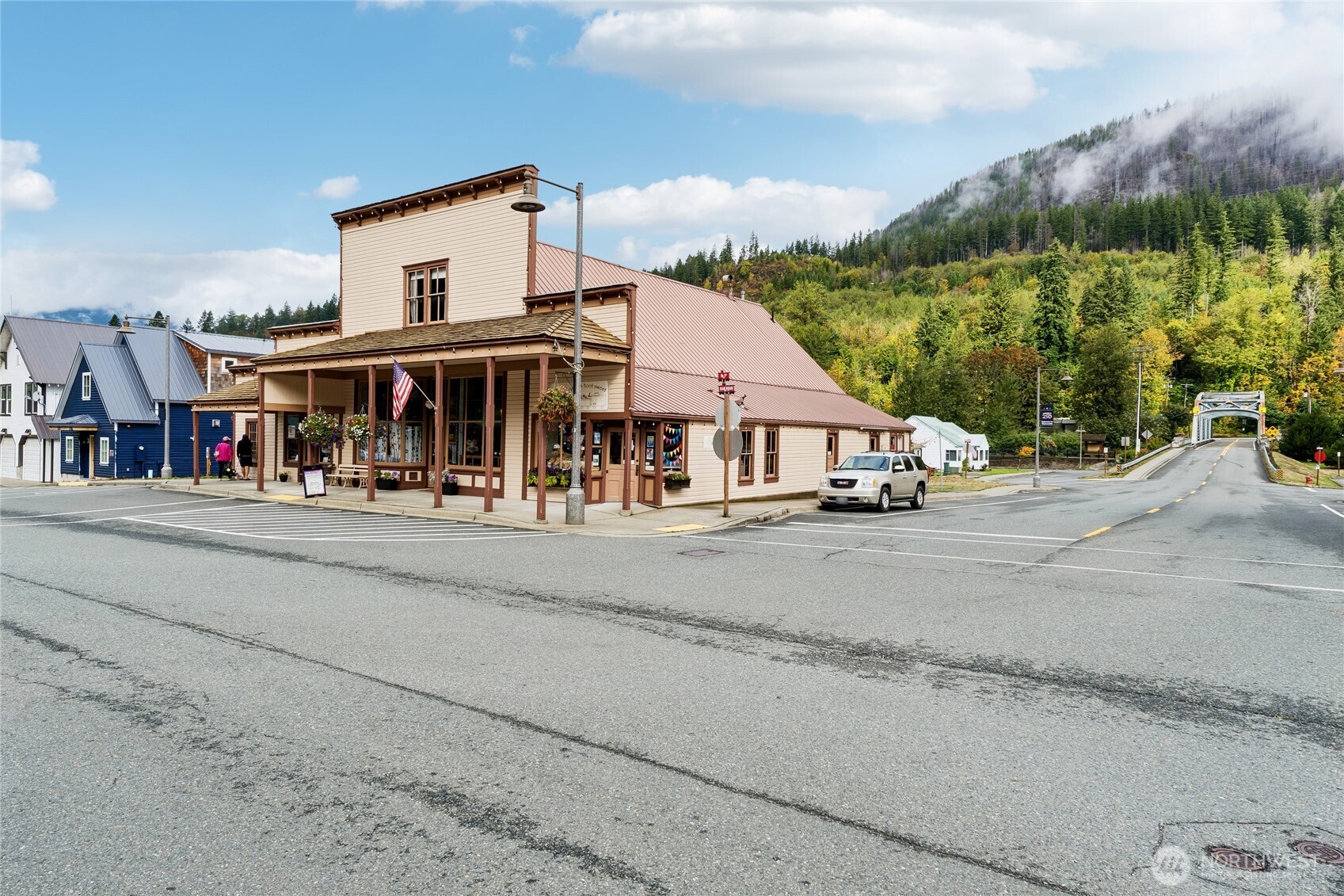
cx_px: 672
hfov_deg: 75.5
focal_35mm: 23
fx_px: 868
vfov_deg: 54.6
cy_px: 448
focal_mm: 15.5
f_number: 9
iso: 100
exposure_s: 1/80
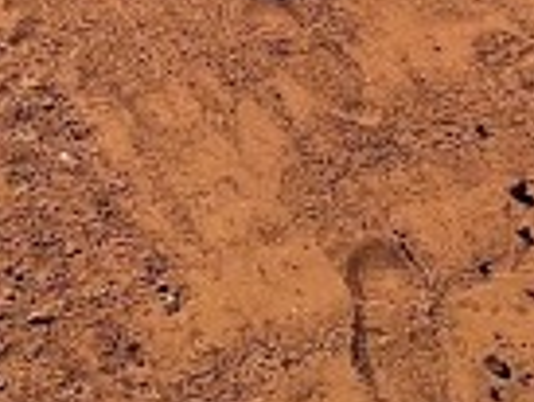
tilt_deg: -0.6
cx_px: -66
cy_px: -866
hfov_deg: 19.3
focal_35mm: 97
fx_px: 1498
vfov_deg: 10.2
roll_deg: -0.2
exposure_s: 1/1393
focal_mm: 1.57
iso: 32
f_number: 1.8
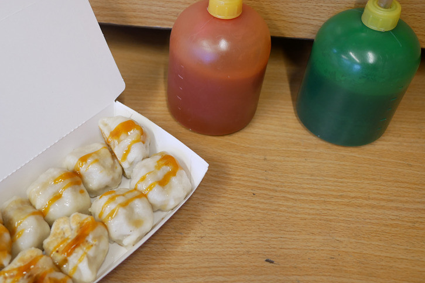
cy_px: 122
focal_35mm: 43
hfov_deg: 44.9
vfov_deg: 31.1
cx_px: 152
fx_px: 508
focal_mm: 15
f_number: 1.7
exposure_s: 1/60
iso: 400
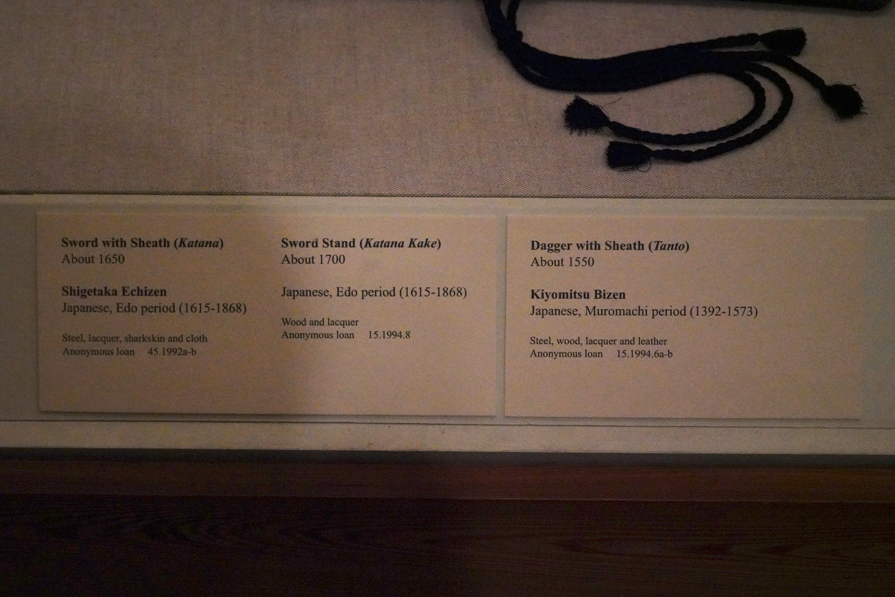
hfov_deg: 33.4
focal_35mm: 60
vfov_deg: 22.6
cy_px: 298
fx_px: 1492
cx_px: 448
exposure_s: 1/100
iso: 12800
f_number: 5.6
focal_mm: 60
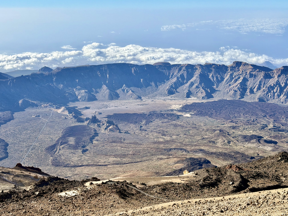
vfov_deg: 30.3
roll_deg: +0.1
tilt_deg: -14.9
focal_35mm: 48
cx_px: 144
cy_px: 108
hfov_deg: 39.7
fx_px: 399
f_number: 1.78
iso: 64
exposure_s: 1/4587
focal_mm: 6.76
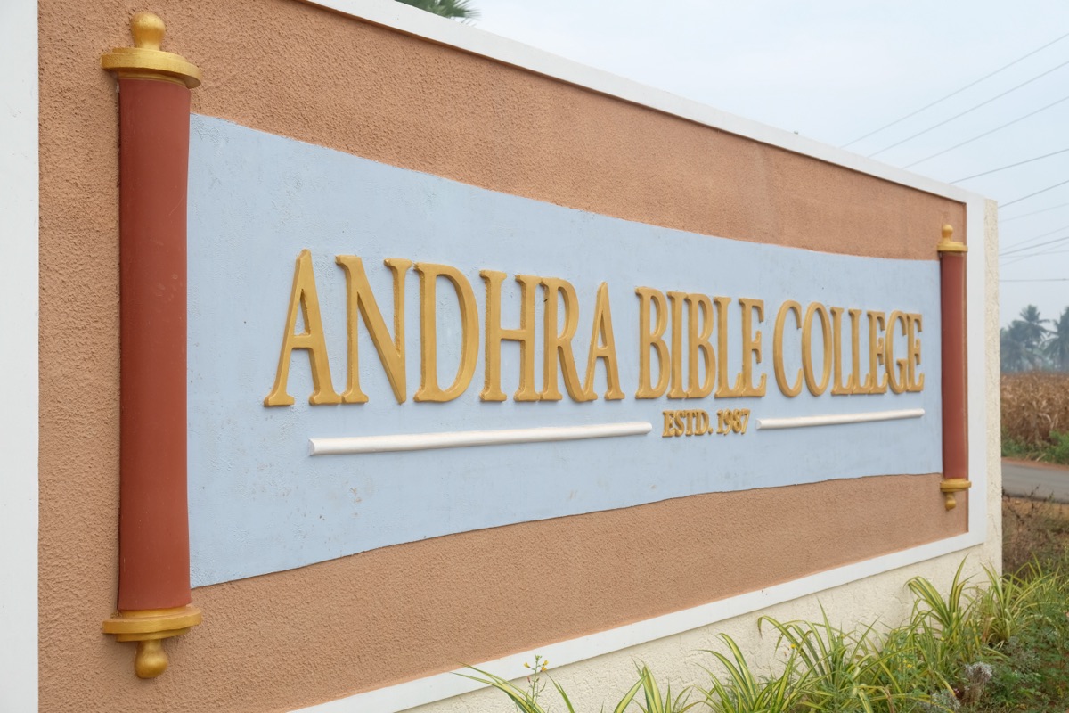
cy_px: 356
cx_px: 534
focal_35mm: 49
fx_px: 1455
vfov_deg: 27.5
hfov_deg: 40.3
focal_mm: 32.9
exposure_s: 1/160
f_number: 6.4
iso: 200
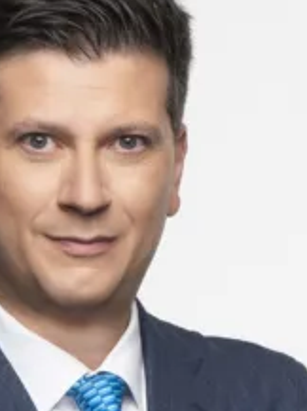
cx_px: 99
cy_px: 689
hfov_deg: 3.7
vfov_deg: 4.9
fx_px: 4732
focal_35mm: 399
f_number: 11
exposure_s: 1/160
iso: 200
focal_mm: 54
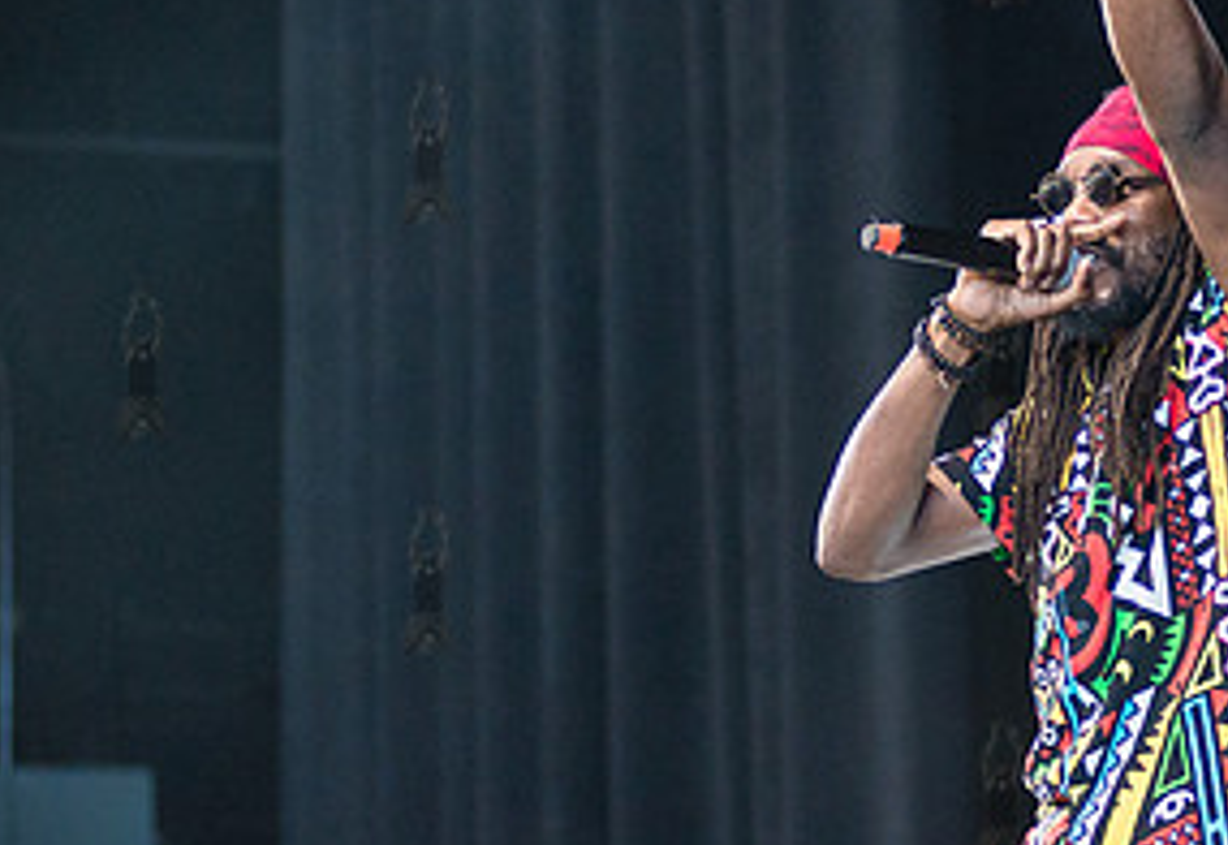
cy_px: 487
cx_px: 1049
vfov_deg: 6.8
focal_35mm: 205
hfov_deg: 9.9
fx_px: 7061
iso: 2500
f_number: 2.8
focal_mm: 86
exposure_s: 1/400
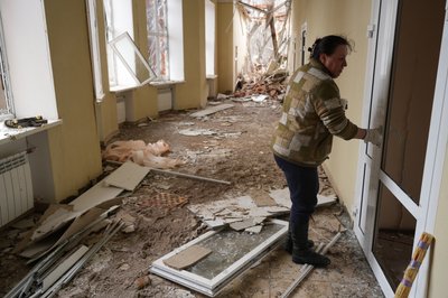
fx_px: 348
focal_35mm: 28
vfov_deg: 46.3
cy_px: 149
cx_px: 224
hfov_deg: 65.5
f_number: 4
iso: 320
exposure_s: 1/160
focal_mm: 28
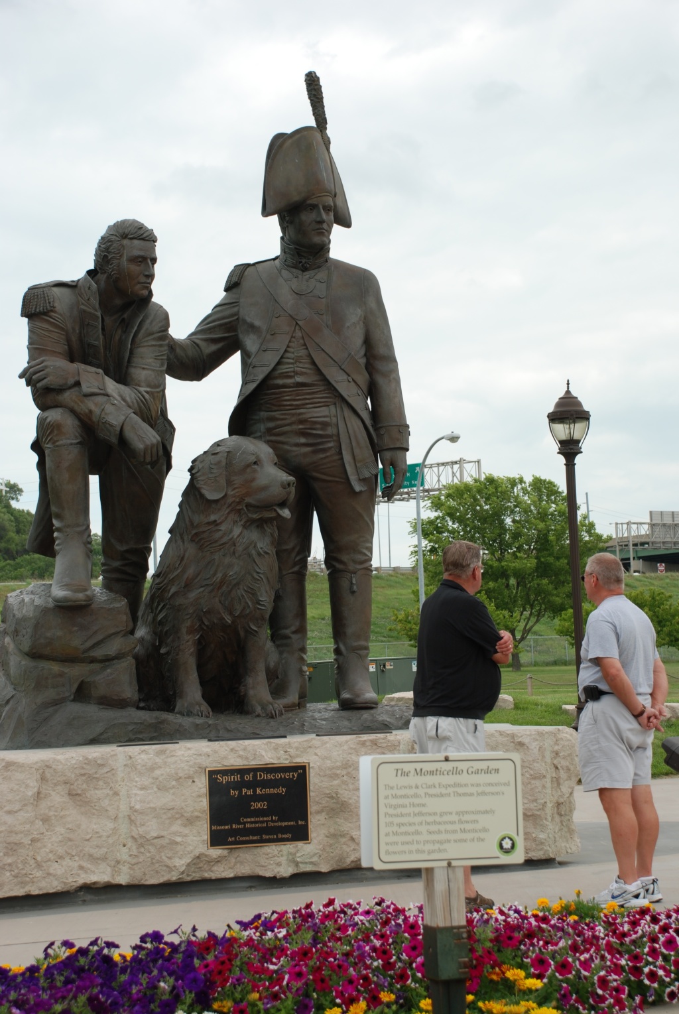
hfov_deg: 19.0
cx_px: 340
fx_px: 2030
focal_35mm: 72
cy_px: 507
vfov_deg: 28.0
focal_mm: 48
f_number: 6.3
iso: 100
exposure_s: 1/200
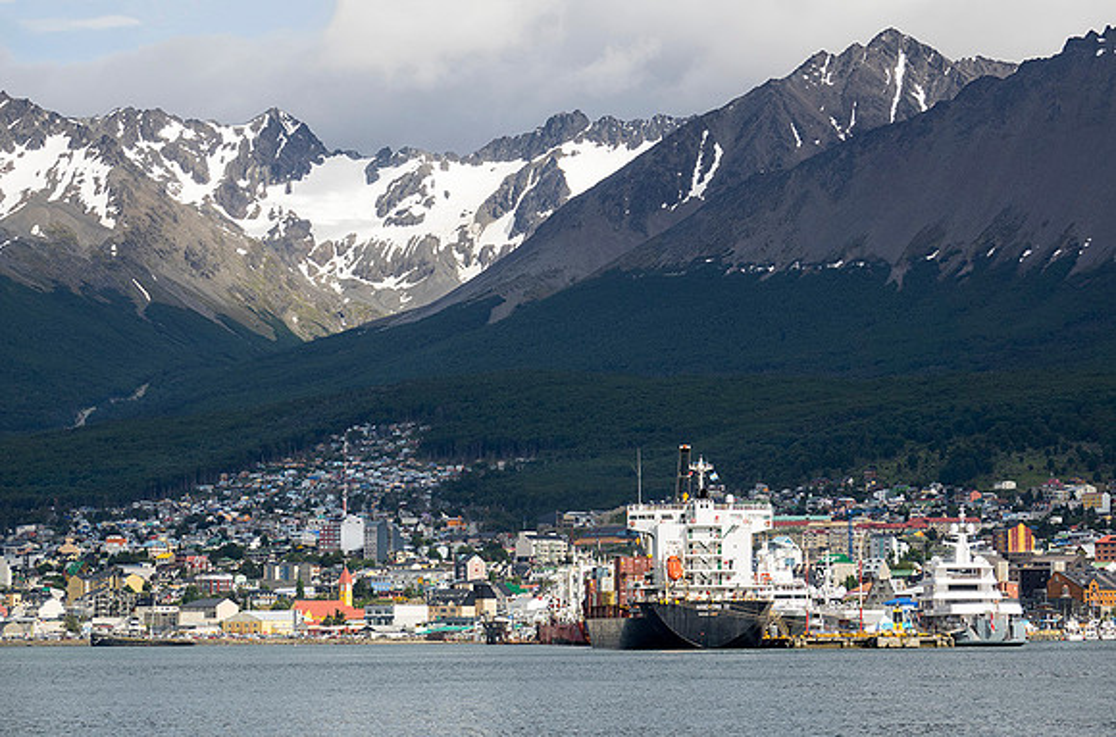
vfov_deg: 12.7
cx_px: 558
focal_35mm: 107
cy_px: 368
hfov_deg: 19.2
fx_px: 3307
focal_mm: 39.42
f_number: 4
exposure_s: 1/1000
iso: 100
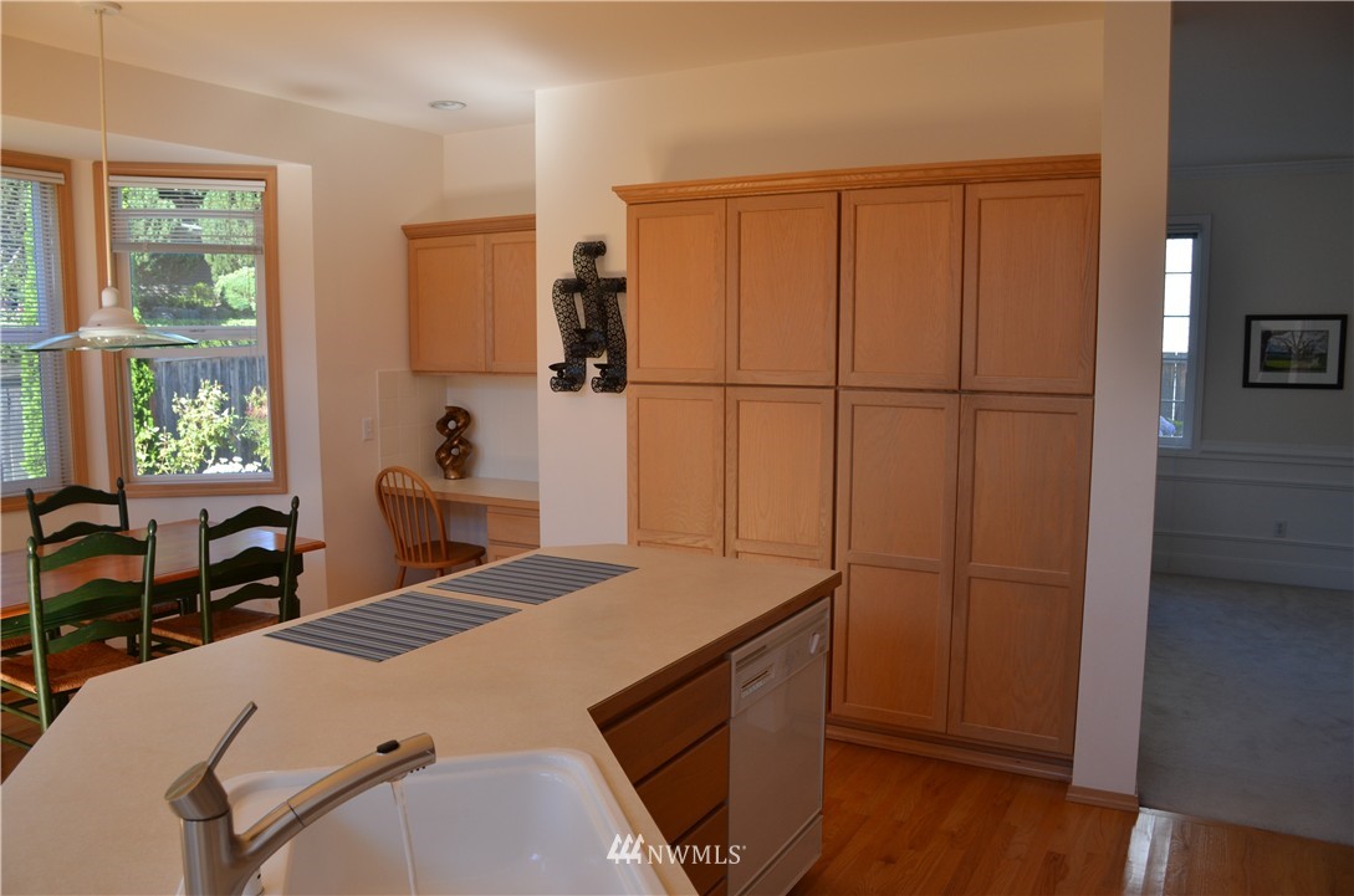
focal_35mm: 27
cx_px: 677
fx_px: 1013
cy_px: 448
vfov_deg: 47.7
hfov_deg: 67.5
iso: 250
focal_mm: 18
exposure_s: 1/125
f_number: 5.6
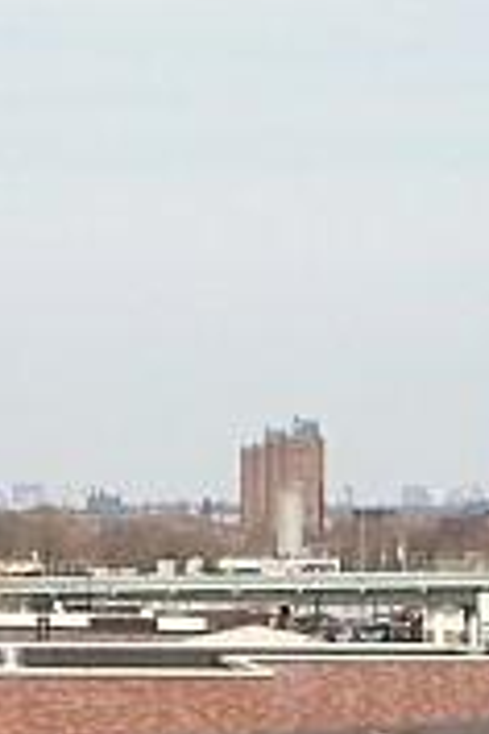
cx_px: 255
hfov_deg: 5.8
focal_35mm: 237
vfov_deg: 8.6
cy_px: 726
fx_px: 4828
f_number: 3.7
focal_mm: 9.1
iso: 80
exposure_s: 1/1000
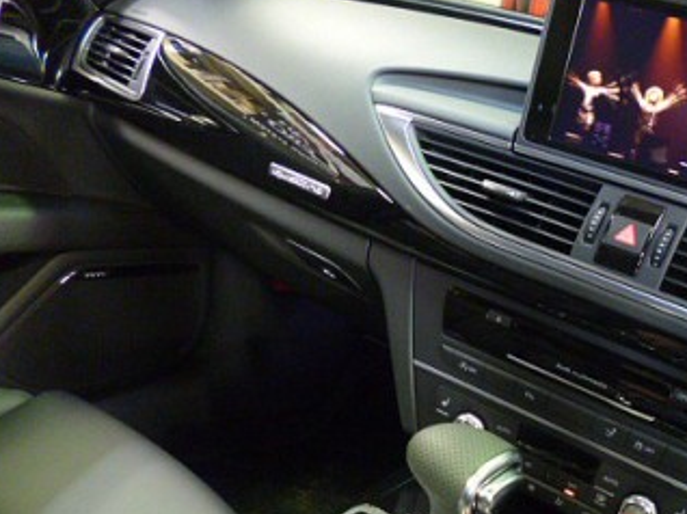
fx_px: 793
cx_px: 557
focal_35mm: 40
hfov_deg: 44.4
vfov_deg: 35.4
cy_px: 364
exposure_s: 1/8
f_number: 2.5
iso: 500
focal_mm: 4.3
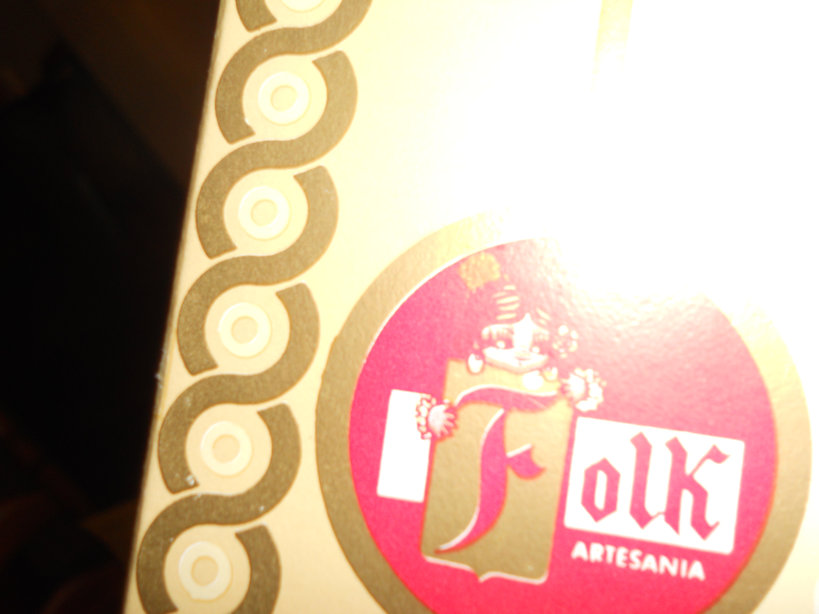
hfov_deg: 56.8
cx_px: 410
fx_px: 757
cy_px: 307
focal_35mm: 32
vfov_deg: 44.2
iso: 80
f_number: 8.8
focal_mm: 5.8
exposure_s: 1/25
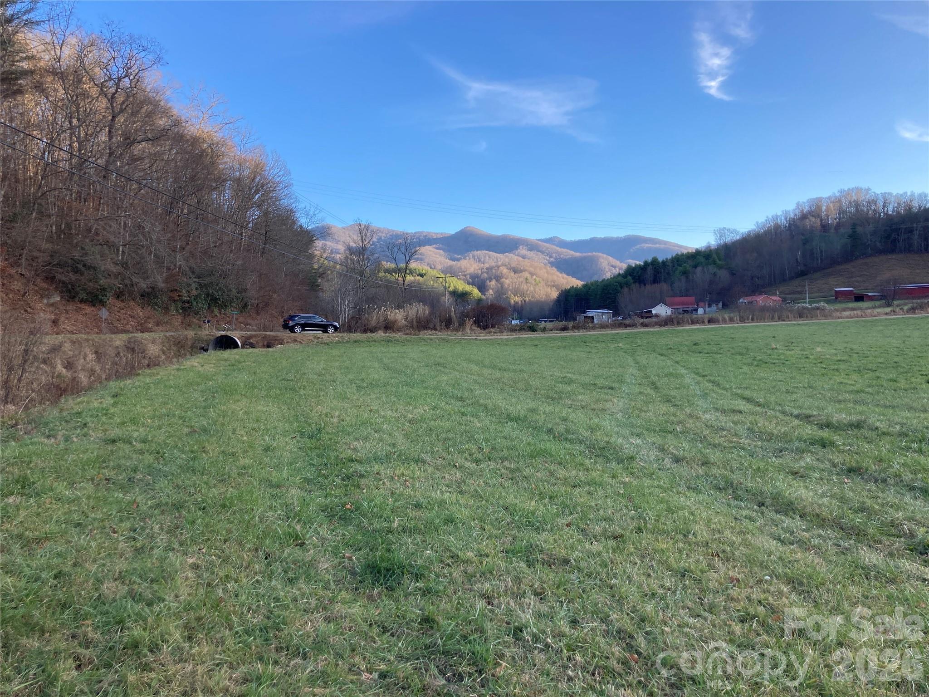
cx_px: 464
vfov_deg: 49.7
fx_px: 751
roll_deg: +2.0
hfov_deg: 63.4
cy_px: 348
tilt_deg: +1.0
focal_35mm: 28
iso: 20
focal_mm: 3.99
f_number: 1.8
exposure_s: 1/495
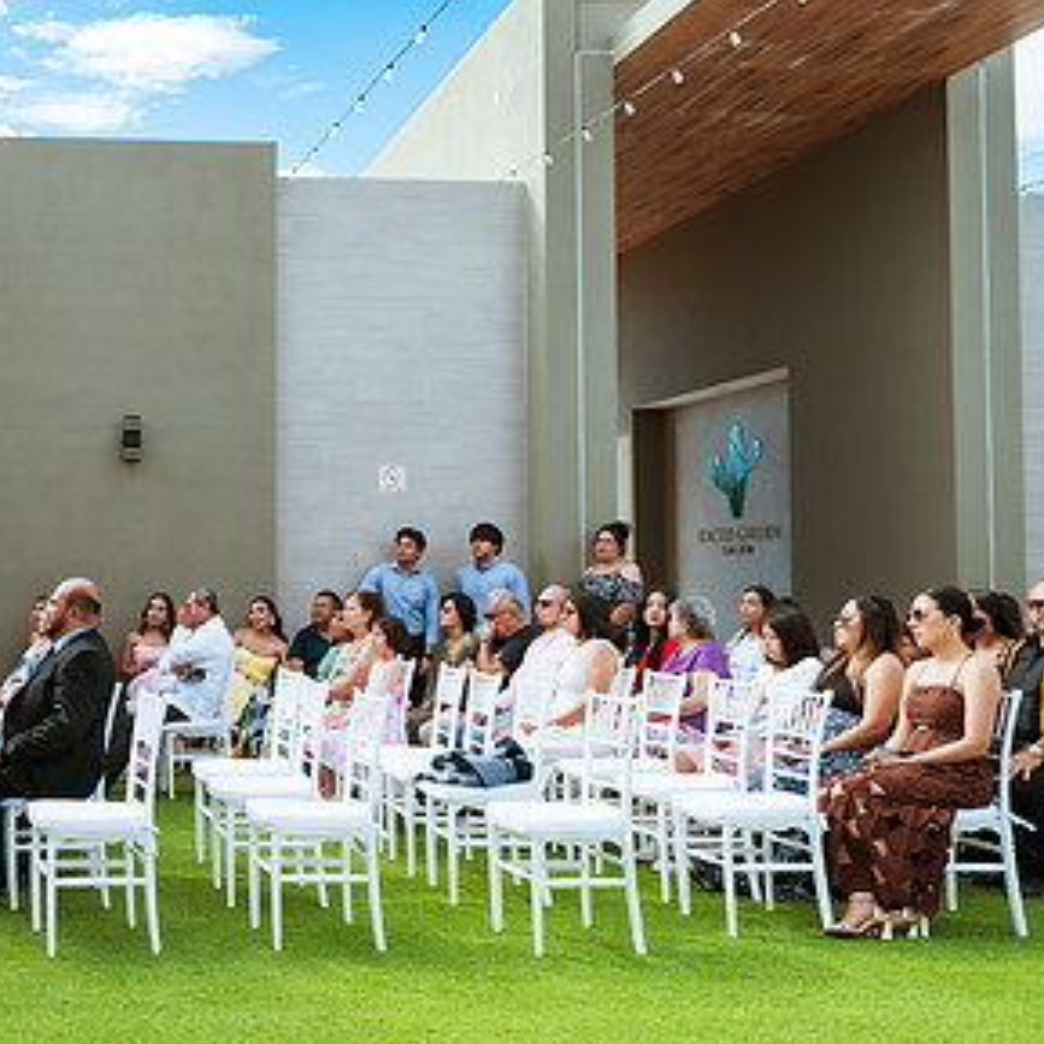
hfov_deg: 37.6
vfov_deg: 40.9
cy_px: 526
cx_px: 65
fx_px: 1399
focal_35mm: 41
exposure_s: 1/1250
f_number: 2.8
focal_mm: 24
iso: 100
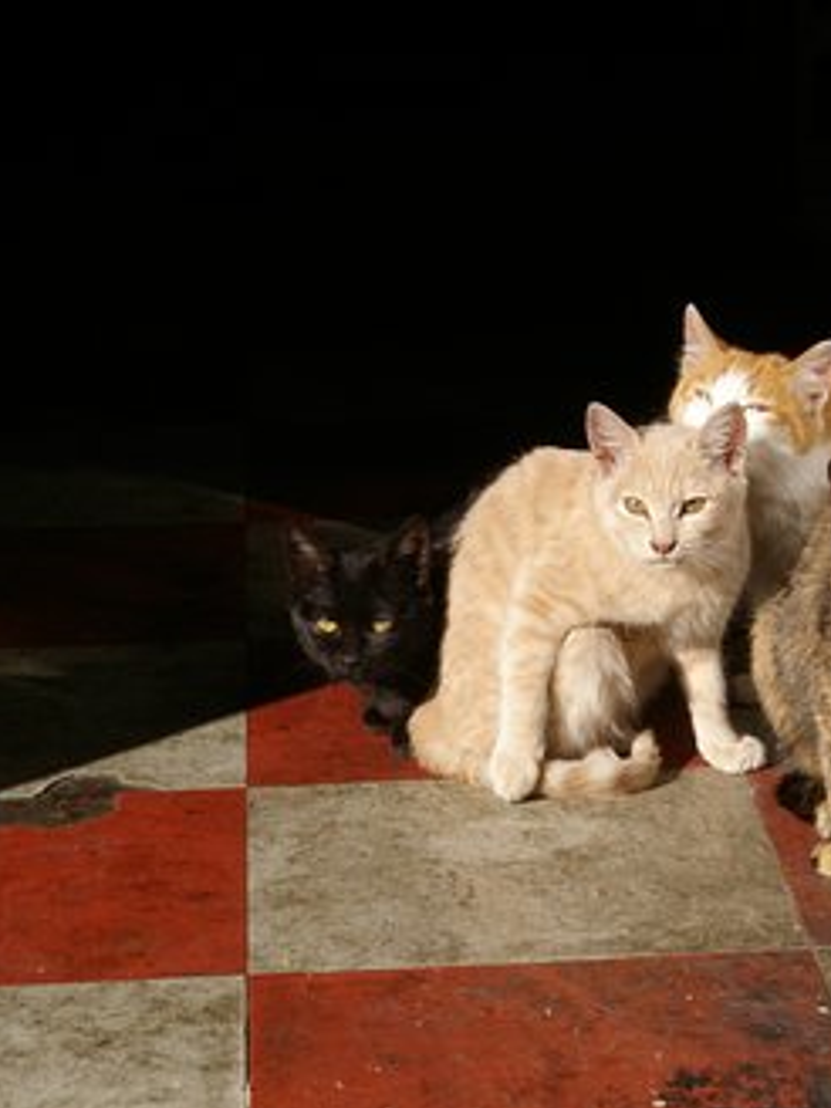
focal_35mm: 124
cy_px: 547
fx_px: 3961
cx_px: 723
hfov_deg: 11.9
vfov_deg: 15.9
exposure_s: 1/20
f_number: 32
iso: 200
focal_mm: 55
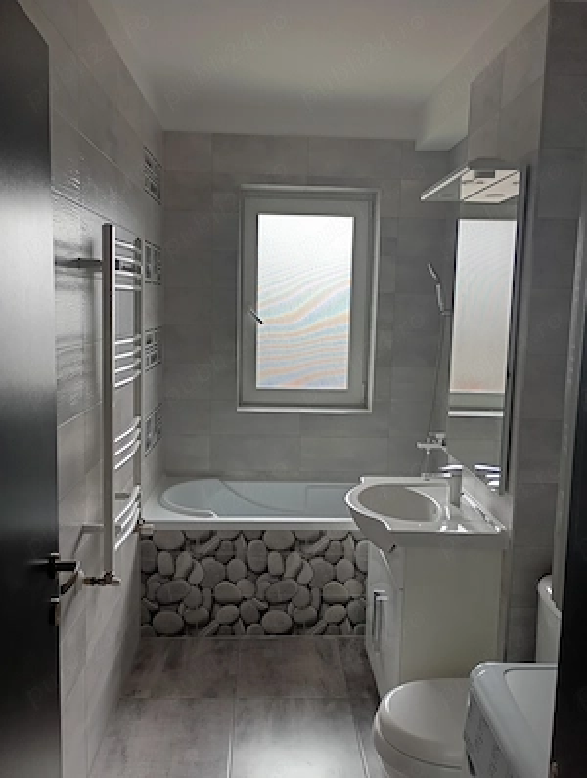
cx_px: 294
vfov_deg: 63.4
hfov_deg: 49.9
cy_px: 389
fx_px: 631
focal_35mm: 28
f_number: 1.8
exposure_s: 1/50
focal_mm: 4.27
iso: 151
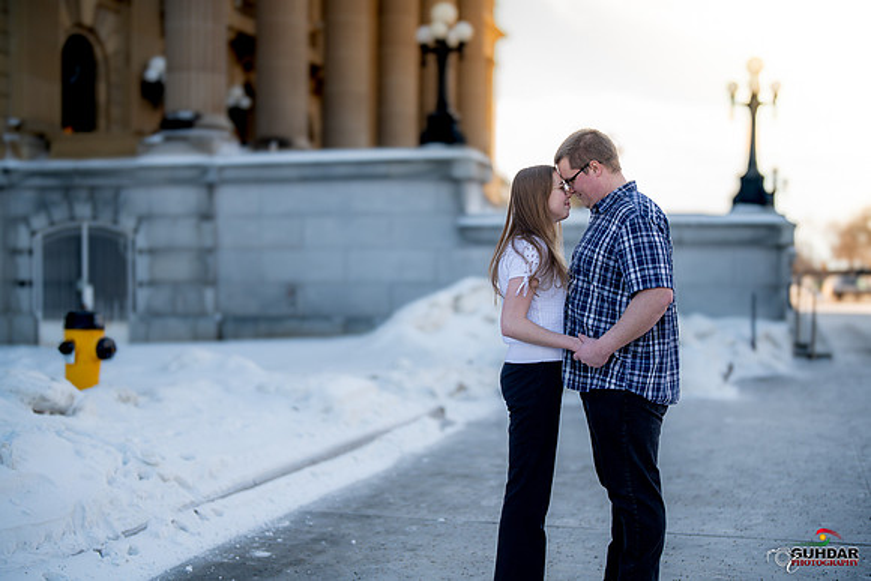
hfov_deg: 39.6
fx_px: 1210
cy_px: 290
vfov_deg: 27.0
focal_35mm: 50
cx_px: 436
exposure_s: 1/3200
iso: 200
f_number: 1.3
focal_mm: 50
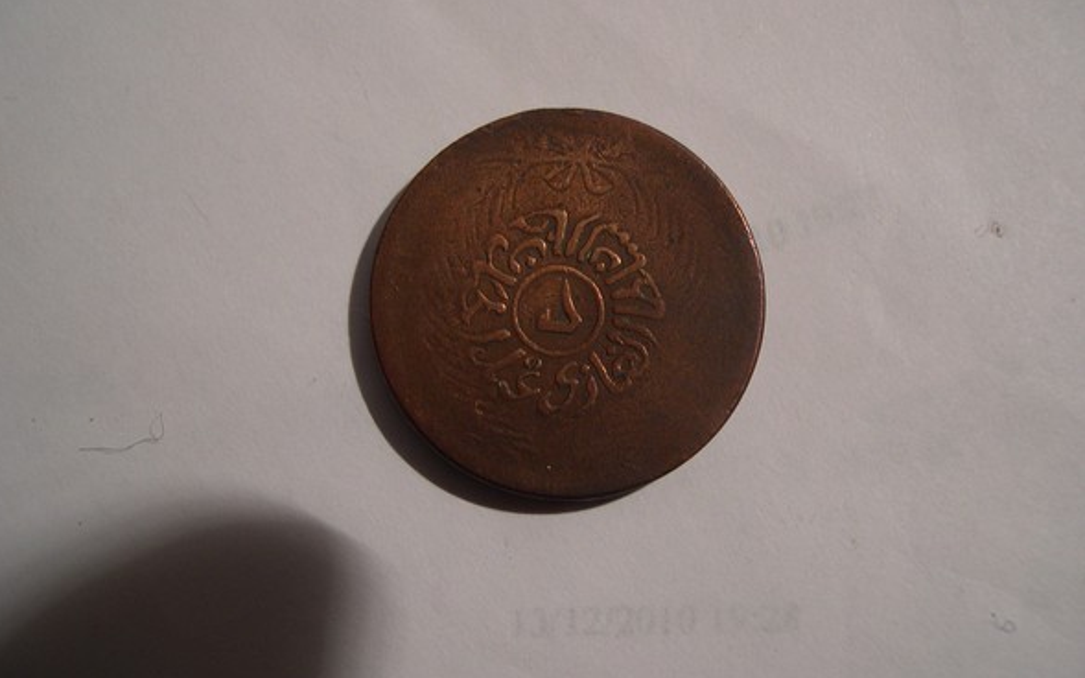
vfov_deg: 31.2
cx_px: 540
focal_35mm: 41
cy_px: 345
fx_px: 1212
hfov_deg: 48.2
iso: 100
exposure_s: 1/24.6
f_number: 2.8
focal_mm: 8
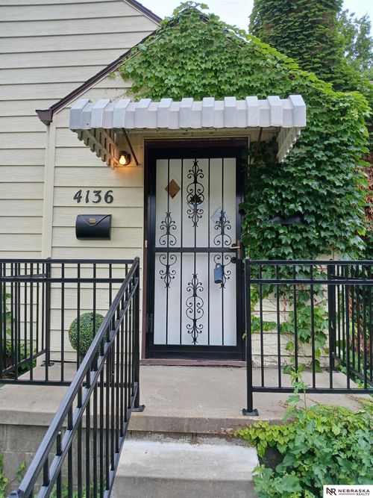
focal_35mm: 26
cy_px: 249
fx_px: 374
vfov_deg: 67.3
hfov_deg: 53.0
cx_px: 186
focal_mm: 3.98
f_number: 1.8
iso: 20
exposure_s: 1/120
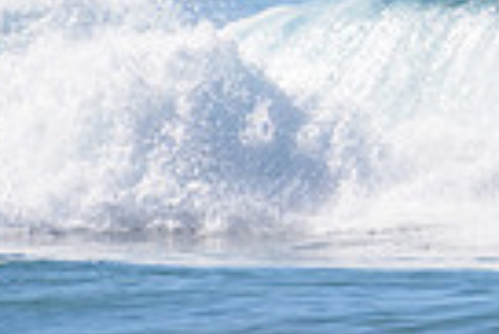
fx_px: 36271
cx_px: 1159
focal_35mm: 2614
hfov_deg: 0.8
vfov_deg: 0.5
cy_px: 77
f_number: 5.6
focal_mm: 500
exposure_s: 1/2000
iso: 125
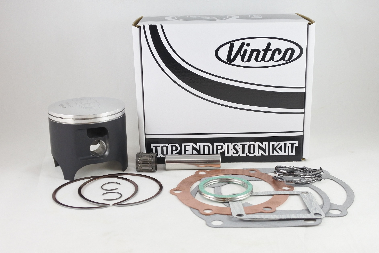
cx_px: 190
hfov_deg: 45.4
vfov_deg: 31.2
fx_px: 453
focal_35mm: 43
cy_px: 126
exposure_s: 1/125
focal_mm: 16.1
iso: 640
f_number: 4.5
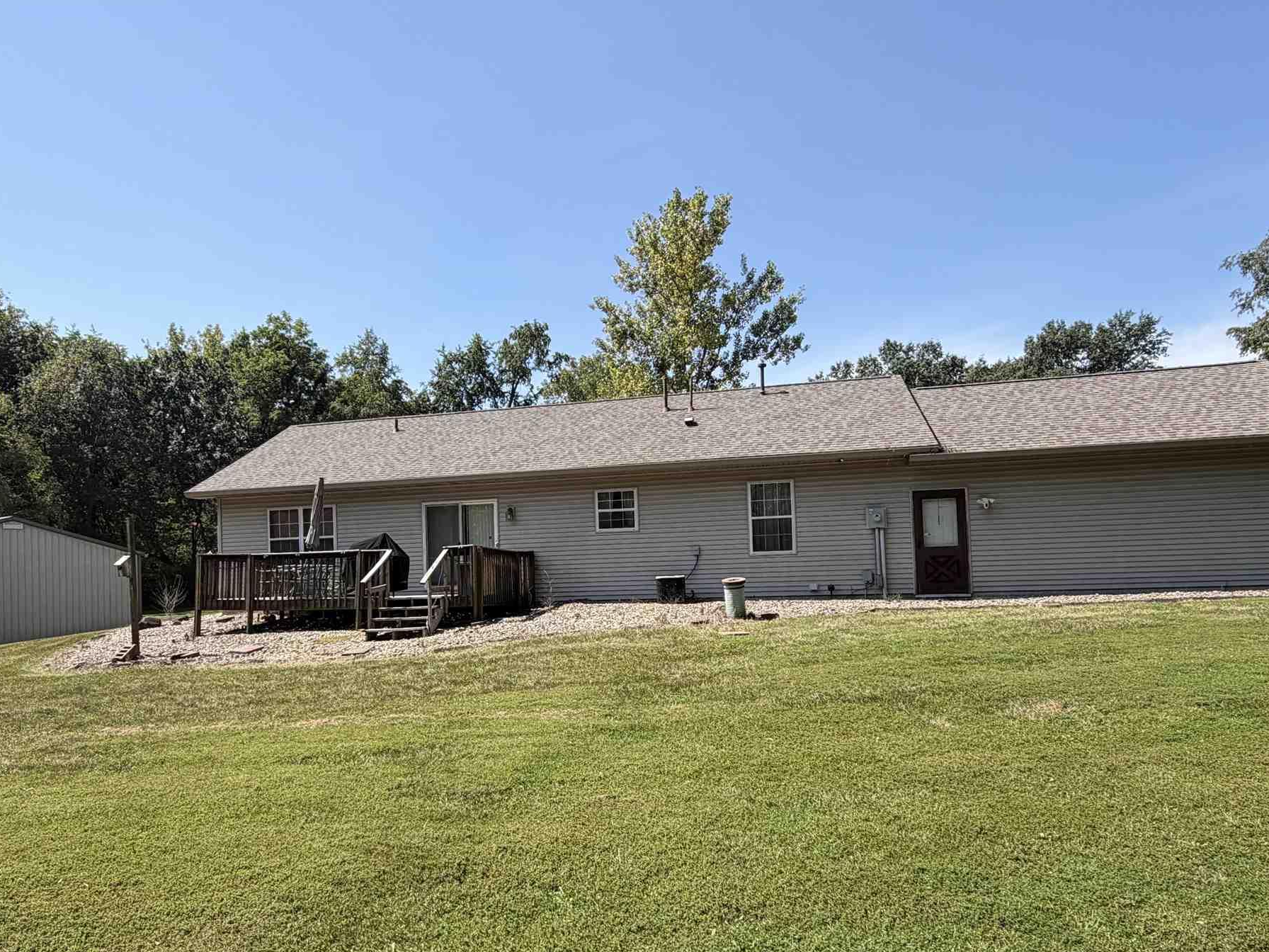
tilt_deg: +1.7
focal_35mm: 24
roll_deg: +1.7
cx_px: 552
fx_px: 880
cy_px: 550
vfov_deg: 56.6
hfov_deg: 71.3
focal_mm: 2.22
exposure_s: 1/770
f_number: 2.2
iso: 25
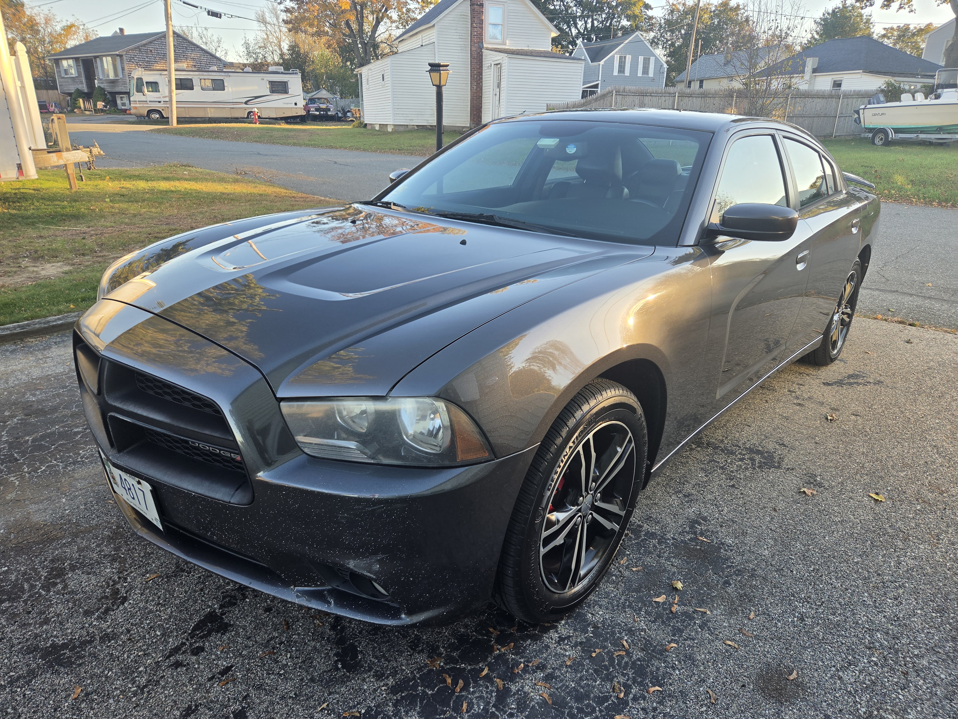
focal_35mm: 23
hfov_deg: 73.9
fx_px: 637
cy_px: 360
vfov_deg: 58.9
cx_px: 479
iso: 80
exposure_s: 1/557
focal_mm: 5.4
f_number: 1.8
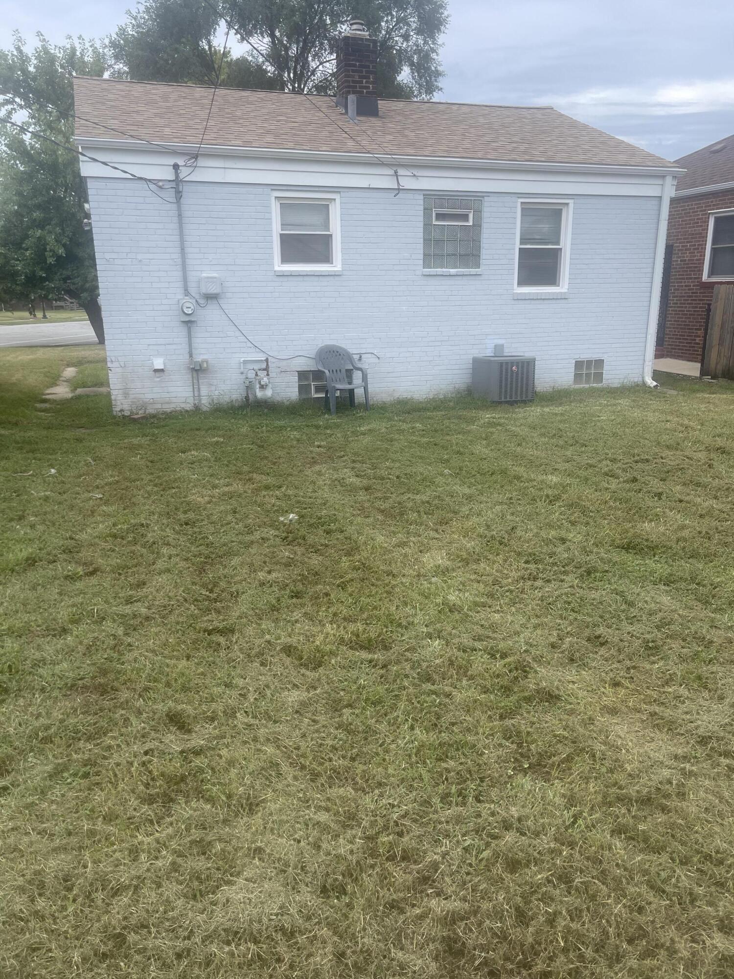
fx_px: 707
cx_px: 367
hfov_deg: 54.9
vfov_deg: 69.4
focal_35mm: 25
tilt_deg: -16.2
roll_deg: +0.9
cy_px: 490
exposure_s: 1/1339
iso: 32
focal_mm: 5.1
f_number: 1.6
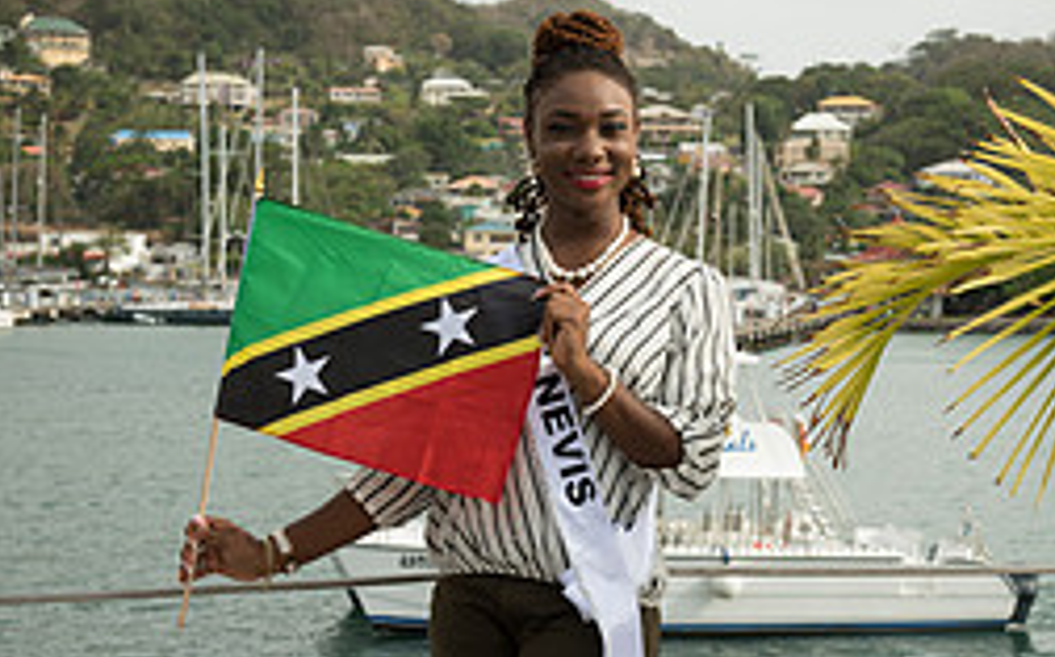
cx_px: 582
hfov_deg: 22.8
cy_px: 439
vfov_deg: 14.3
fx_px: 2614
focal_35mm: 91
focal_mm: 50
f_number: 7.1
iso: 100
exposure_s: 1/160
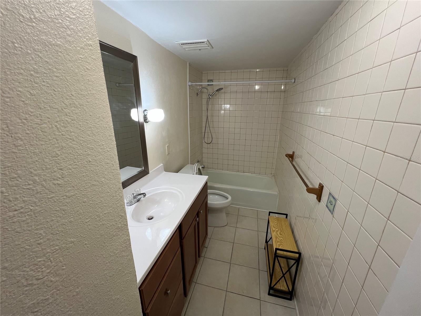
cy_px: 158
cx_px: 210
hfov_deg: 106.2
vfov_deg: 89.9
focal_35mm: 13
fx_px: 158
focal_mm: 1.57
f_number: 1.8
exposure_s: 1/120
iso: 100
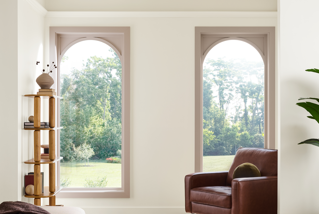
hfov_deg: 26.0
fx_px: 692
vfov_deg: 17.5
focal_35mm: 78
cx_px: 152
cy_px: 113
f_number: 8
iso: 100
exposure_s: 1/125
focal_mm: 35
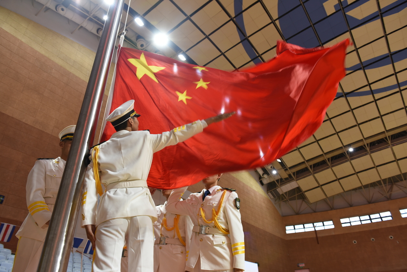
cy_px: 136
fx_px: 294
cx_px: 204
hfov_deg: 69.4
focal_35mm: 26
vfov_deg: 49.6
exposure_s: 1/80
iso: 640
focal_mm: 26
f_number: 4.5
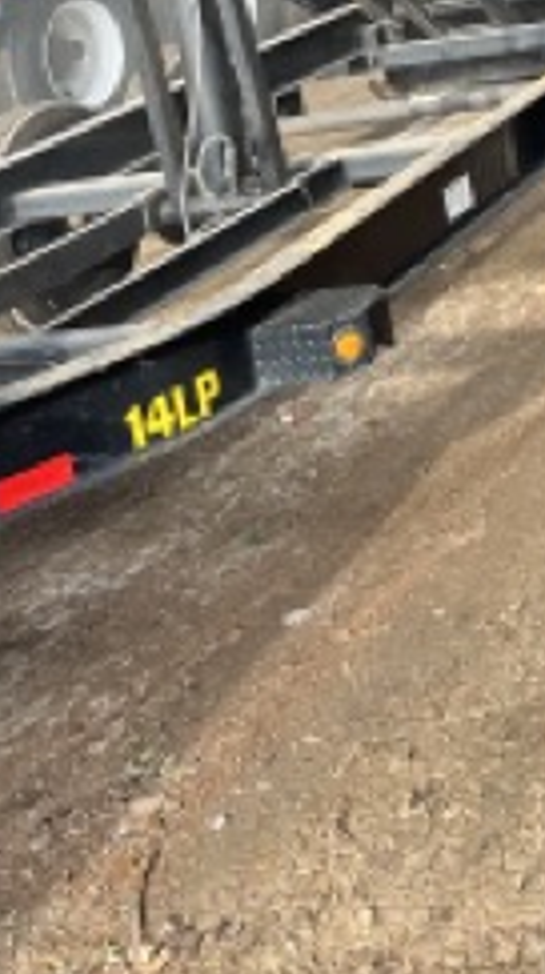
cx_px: 541
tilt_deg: +6.0
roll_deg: +13.7
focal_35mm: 69
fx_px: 1779
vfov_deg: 26.4
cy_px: -261
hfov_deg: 17.0
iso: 80
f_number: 1.78
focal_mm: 6.86
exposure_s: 1/300
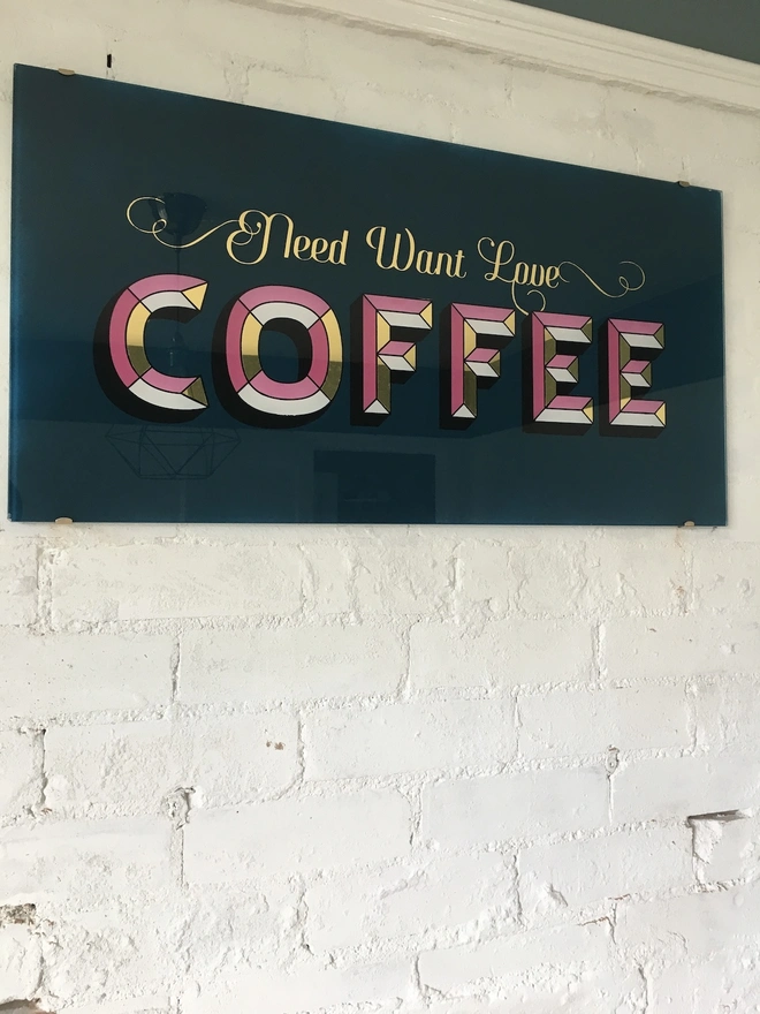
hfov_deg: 48.2
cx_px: 380
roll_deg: +0.5
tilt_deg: +3.1
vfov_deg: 61.7
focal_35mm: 29
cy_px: 507
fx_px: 849
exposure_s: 1/33
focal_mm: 4.15
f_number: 2.2
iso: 80
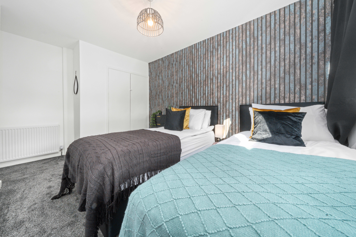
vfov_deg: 90.0
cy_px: 118
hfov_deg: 112.6
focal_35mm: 12
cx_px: 178
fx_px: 119
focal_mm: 12
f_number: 22
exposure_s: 4
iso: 800
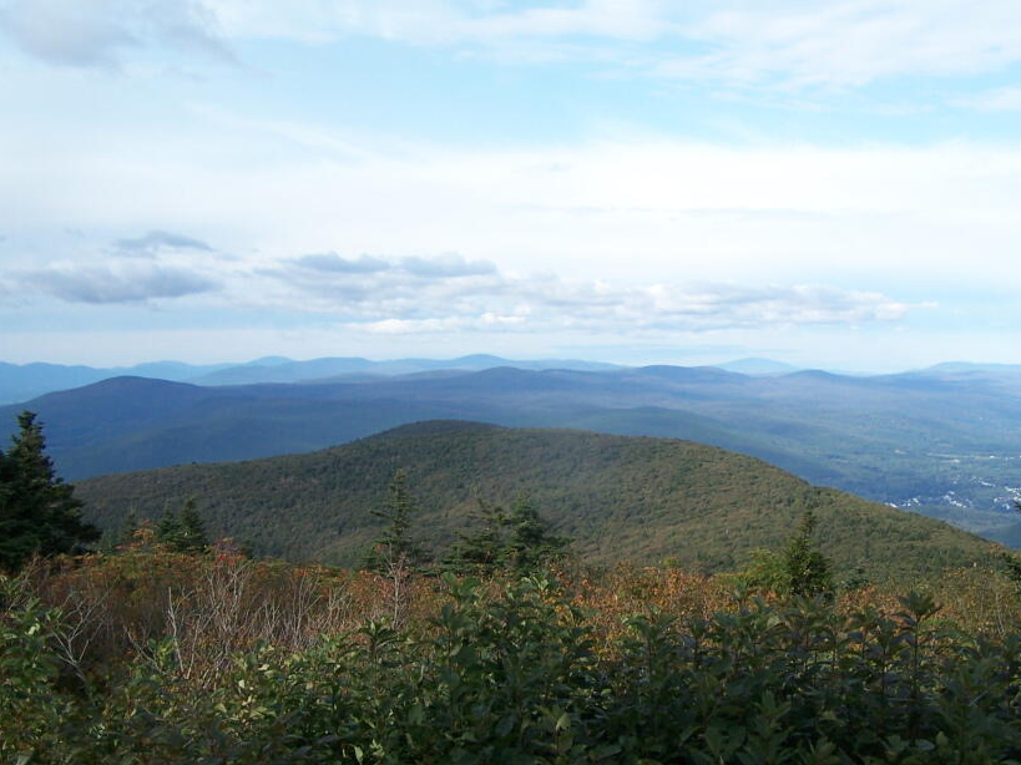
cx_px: 591
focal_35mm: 50
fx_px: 1475
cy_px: 447
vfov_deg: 29.1
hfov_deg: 38.1
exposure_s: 1/640
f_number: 2.8
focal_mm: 6.7
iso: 80
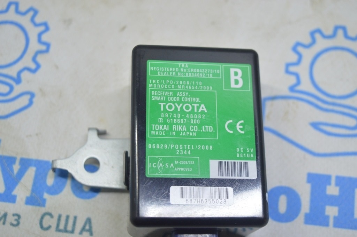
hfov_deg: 35.1
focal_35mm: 57
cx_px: 178
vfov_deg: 23.7
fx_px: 565
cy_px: 118
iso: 400
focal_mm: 38
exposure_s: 1/40
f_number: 4.8
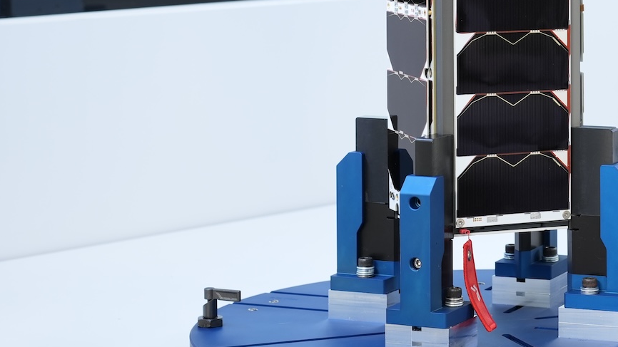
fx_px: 2179
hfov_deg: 15.8
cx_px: 617
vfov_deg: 9.1
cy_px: -2
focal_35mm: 133
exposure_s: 1/10
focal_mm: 55
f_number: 6.7
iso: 400
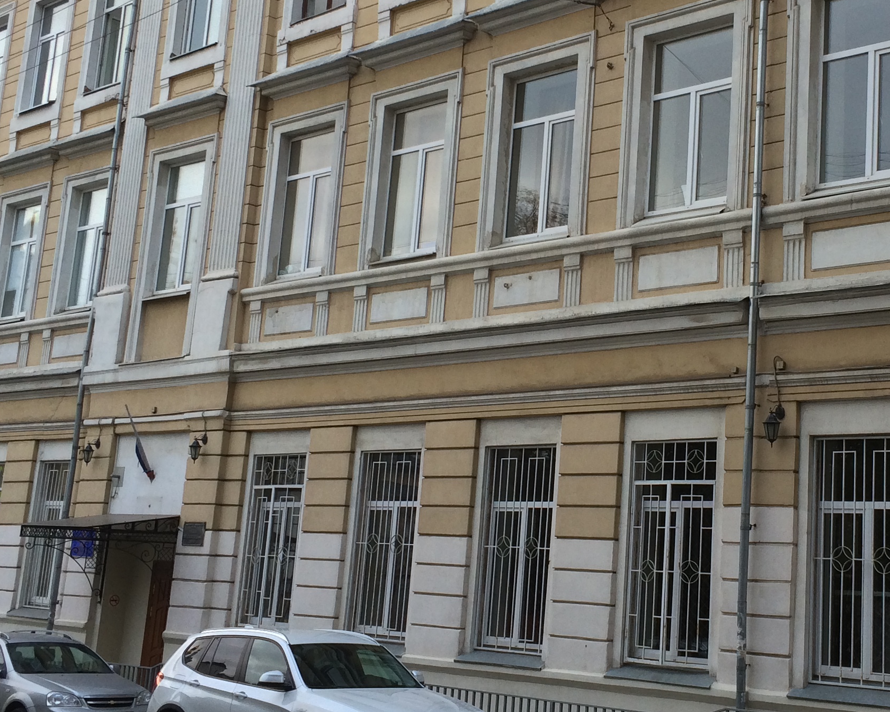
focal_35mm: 55
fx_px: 1449
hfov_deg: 33.7
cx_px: 622
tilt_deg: +12.0
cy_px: 269
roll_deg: -1.6
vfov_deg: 27.5
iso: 40
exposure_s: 1/100
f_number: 2.2
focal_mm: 4.15
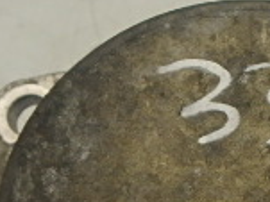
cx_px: 284
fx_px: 694
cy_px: 195
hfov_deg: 21.1
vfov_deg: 16.3
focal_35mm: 89
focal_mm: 3.7
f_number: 3.5
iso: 200
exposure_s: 1/80
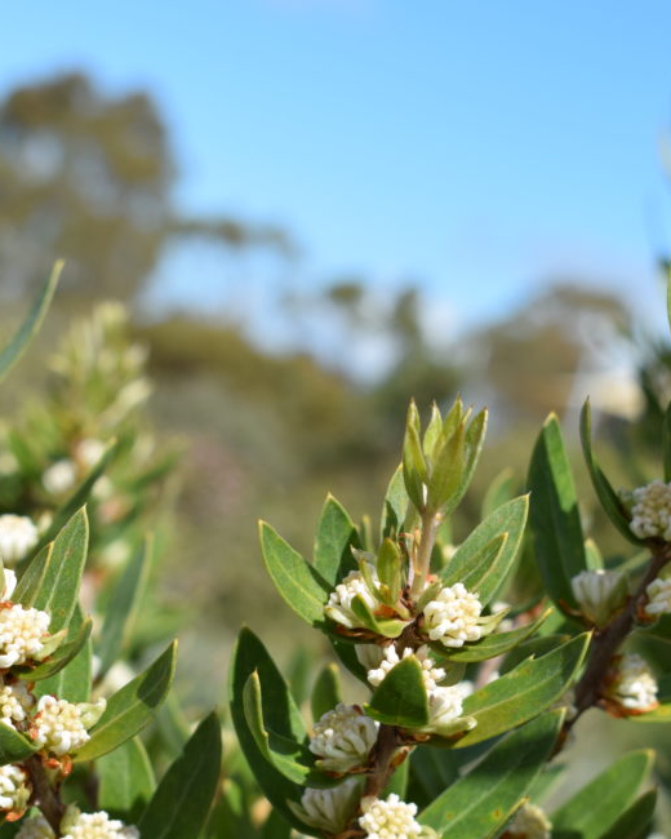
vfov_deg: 18.7
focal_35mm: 102
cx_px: 257
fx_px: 2532
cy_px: 639
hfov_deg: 15.1
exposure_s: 1/400
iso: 200
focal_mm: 46
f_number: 10
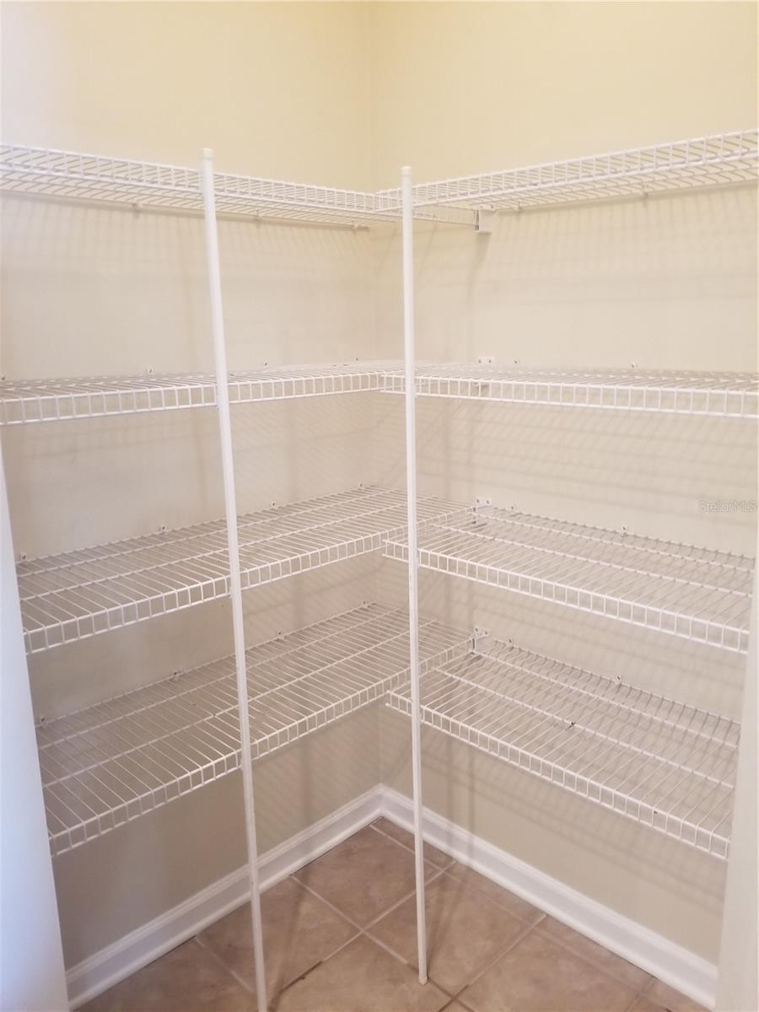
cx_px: 380
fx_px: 760
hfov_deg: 53.1
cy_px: 506
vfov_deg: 67.3
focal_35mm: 26
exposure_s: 1/15
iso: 200
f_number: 1.7
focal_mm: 4.25
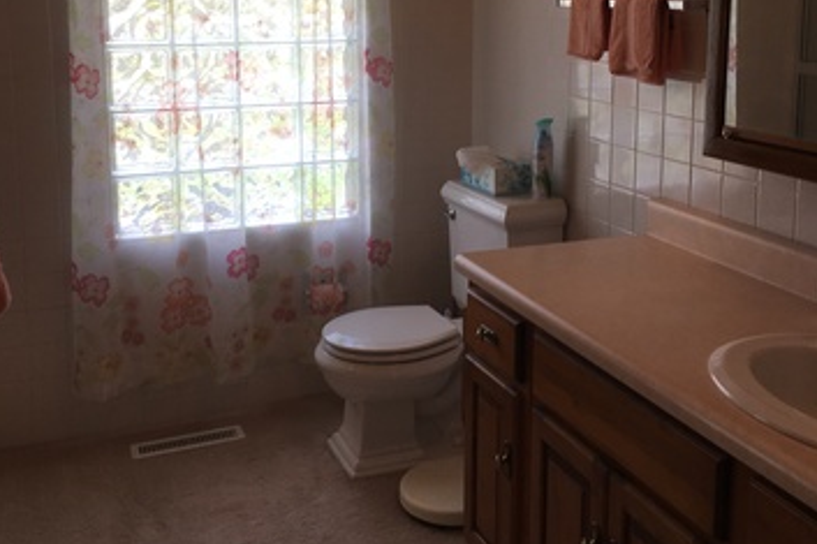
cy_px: 125
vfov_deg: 31.9
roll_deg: +1.2
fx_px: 930
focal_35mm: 41
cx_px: 405
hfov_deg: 47.4
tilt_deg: -7.7
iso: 25
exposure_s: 1/60
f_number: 2.2
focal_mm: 4.15
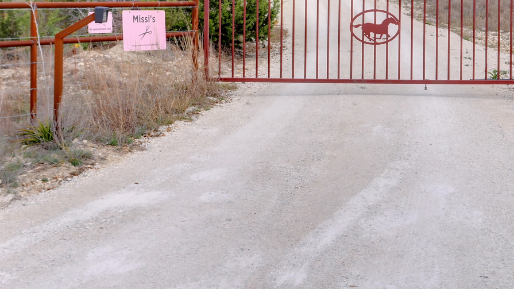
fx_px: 777
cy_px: 12
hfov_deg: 35.9
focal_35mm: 57
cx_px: 378
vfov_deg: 20.5
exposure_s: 1/640
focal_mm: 30
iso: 400
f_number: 11
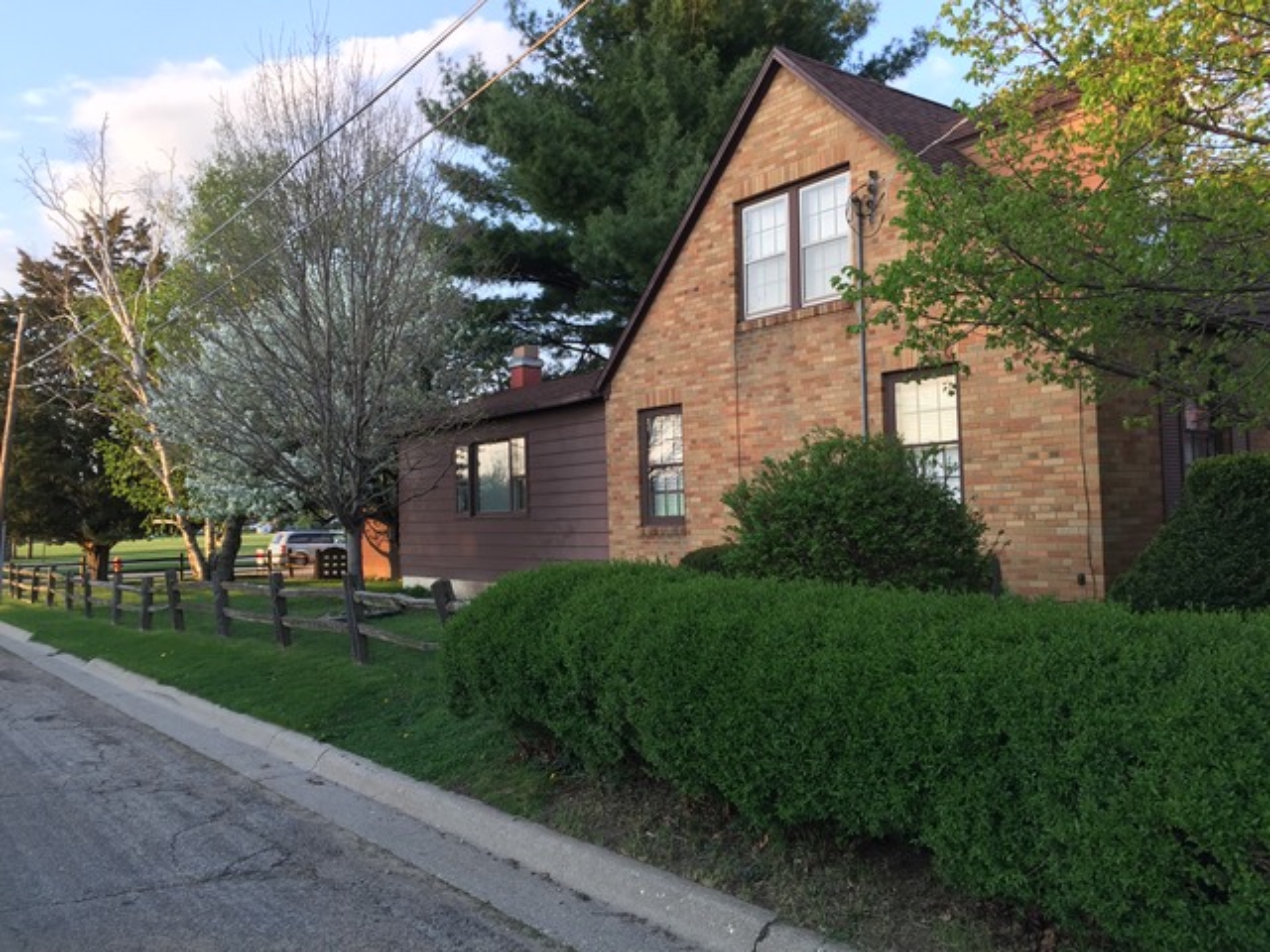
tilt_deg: +2.7
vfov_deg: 48.2
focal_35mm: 29
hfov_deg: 61.7
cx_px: 635
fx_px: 1064
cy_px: 476
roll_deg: -0.7
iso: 32
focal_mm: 4.15
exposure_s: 1/120
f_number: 2.2
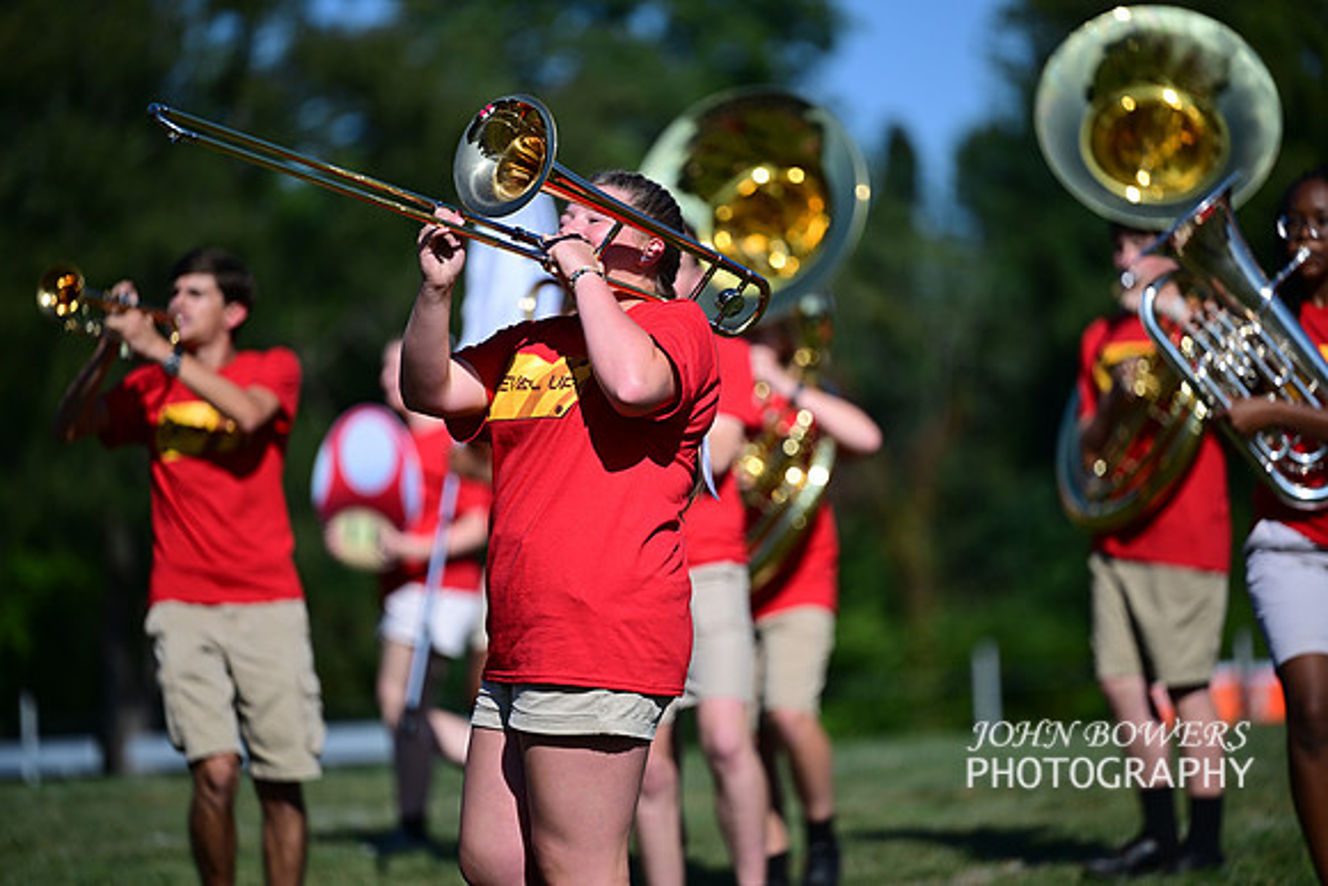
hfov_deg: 10.3
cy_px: 443
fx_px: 7379
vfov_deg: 6.9
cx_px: 664
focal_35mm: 200
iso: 72
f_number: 2.8
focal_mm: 200
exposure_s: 1/1600
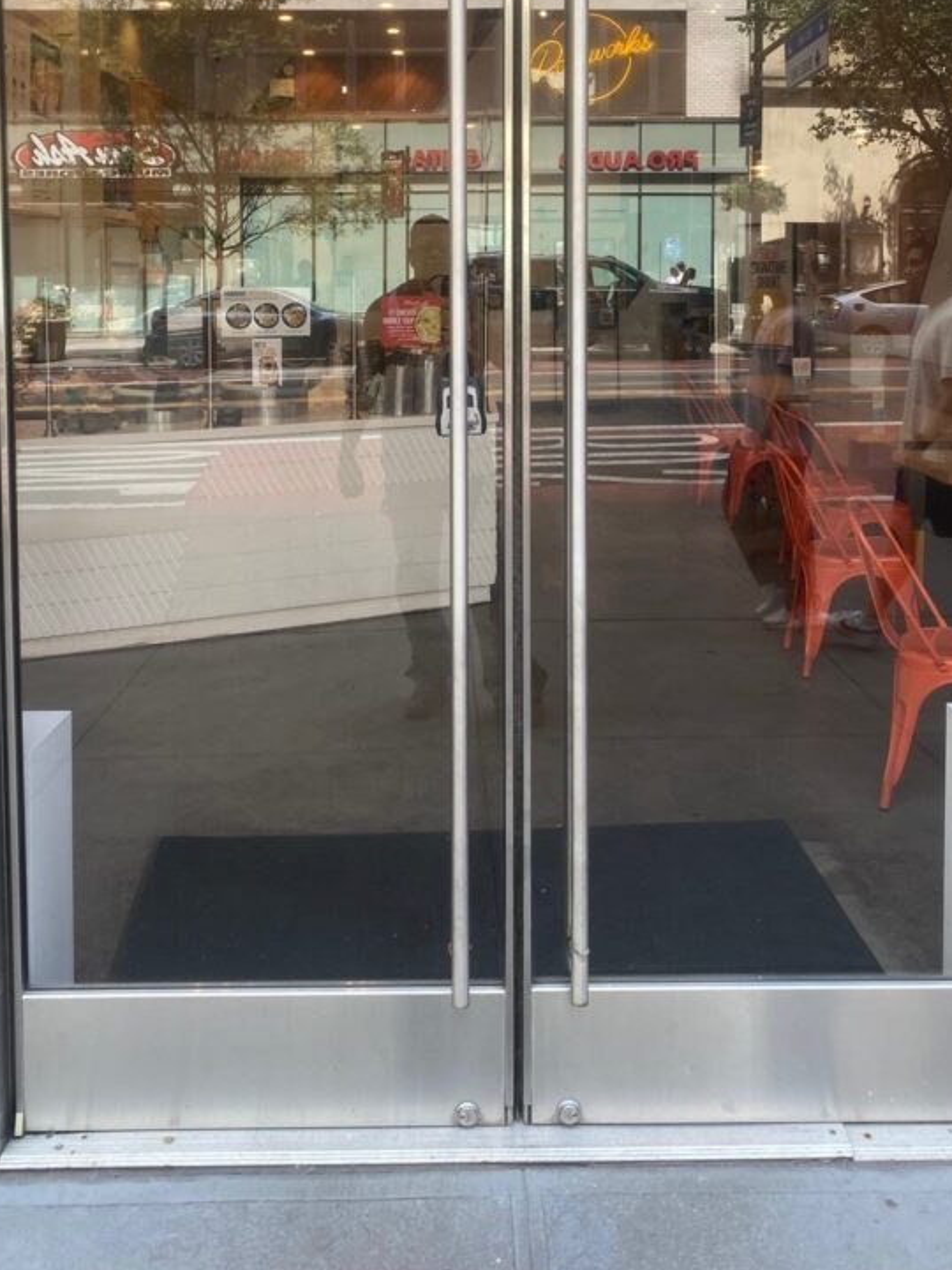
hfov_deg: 38.7
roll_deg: +2.4
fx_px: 1357
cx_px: 453
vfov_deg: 48.9
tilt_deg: -3.7
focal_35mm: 37
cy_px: 383
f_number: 1.8
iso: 32
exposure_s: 1/211
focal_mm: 4.25
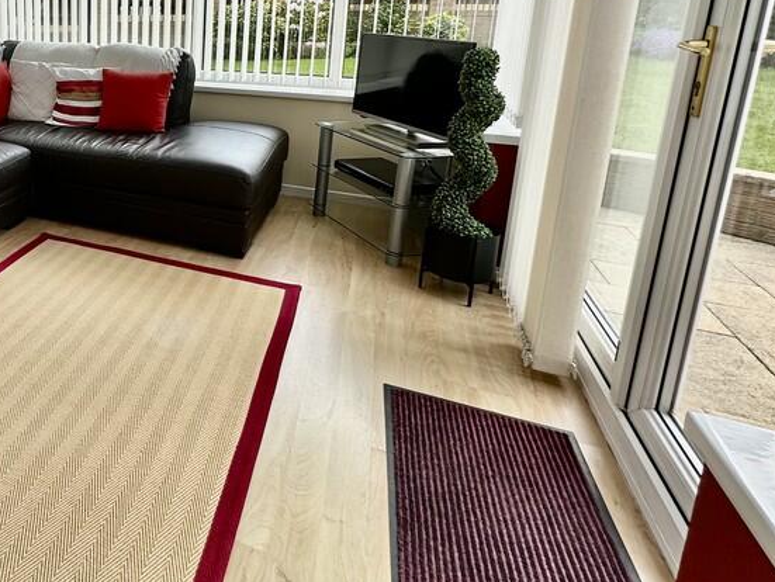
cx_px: 72
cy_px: 115
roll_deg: +0.1
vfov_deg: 49.9
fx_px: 582
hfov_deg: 57.4
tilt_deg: -11.8
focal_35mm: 26
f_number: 2.2
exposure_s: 1/502
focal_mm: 2.22
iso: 40
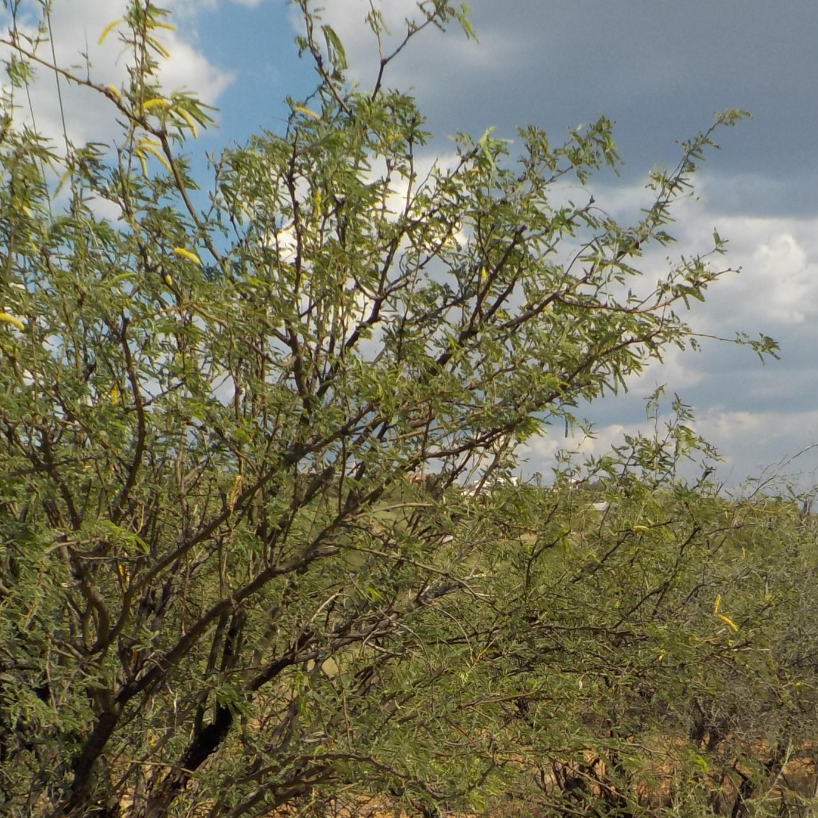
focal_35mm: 58
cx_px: 498
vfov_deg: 28.9
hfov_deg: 29.5
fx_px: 1551
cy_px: 652
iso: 125
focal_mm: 4.1
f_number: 3.3
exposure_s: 1/1250
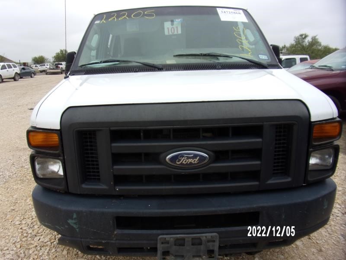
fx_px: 240
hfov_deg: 71.6
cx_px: 173
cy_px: 130
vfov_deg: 56.8
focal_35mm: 24
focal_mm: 4.3
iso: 80
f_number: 3.3
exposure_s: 1/600
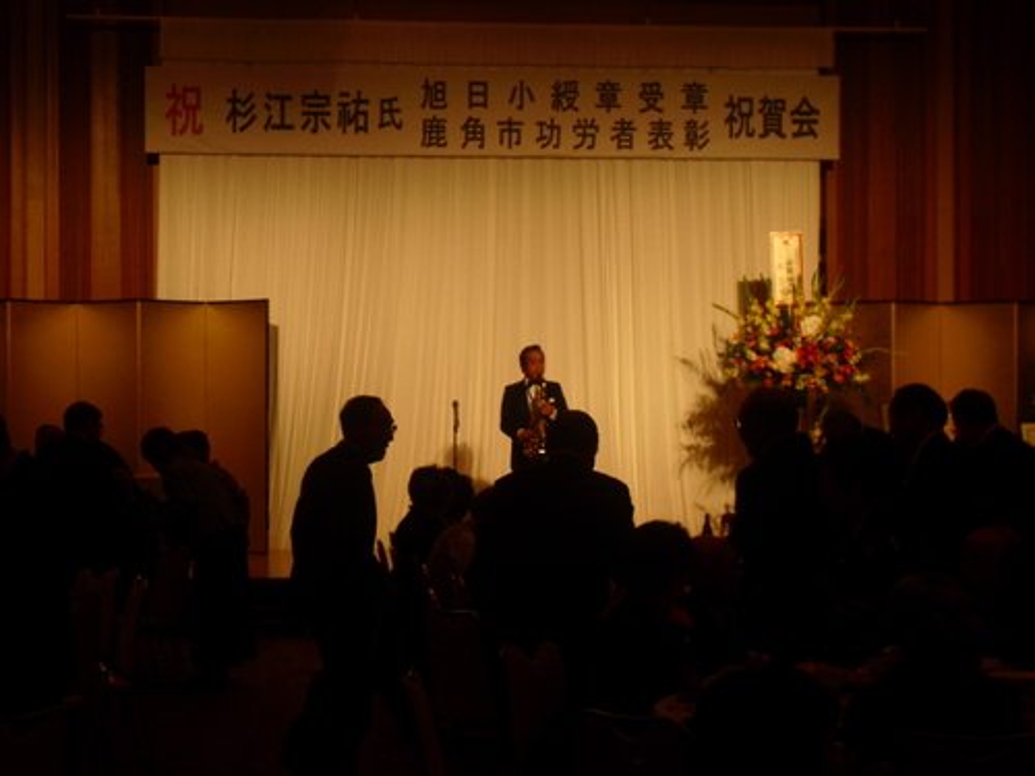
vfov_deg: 16.6
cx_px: 518
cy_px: 388
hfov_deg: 22.0
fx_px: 2661
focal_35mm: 89
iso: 200
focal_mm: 15.7
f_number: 5.1
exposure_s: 1/80
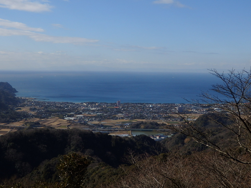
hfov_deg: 33.2
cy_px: 92
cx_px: 131
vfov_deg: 25.2
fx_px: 421
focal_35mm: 58
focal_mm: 8.9
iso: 125
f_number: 11.2
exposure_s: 1/250
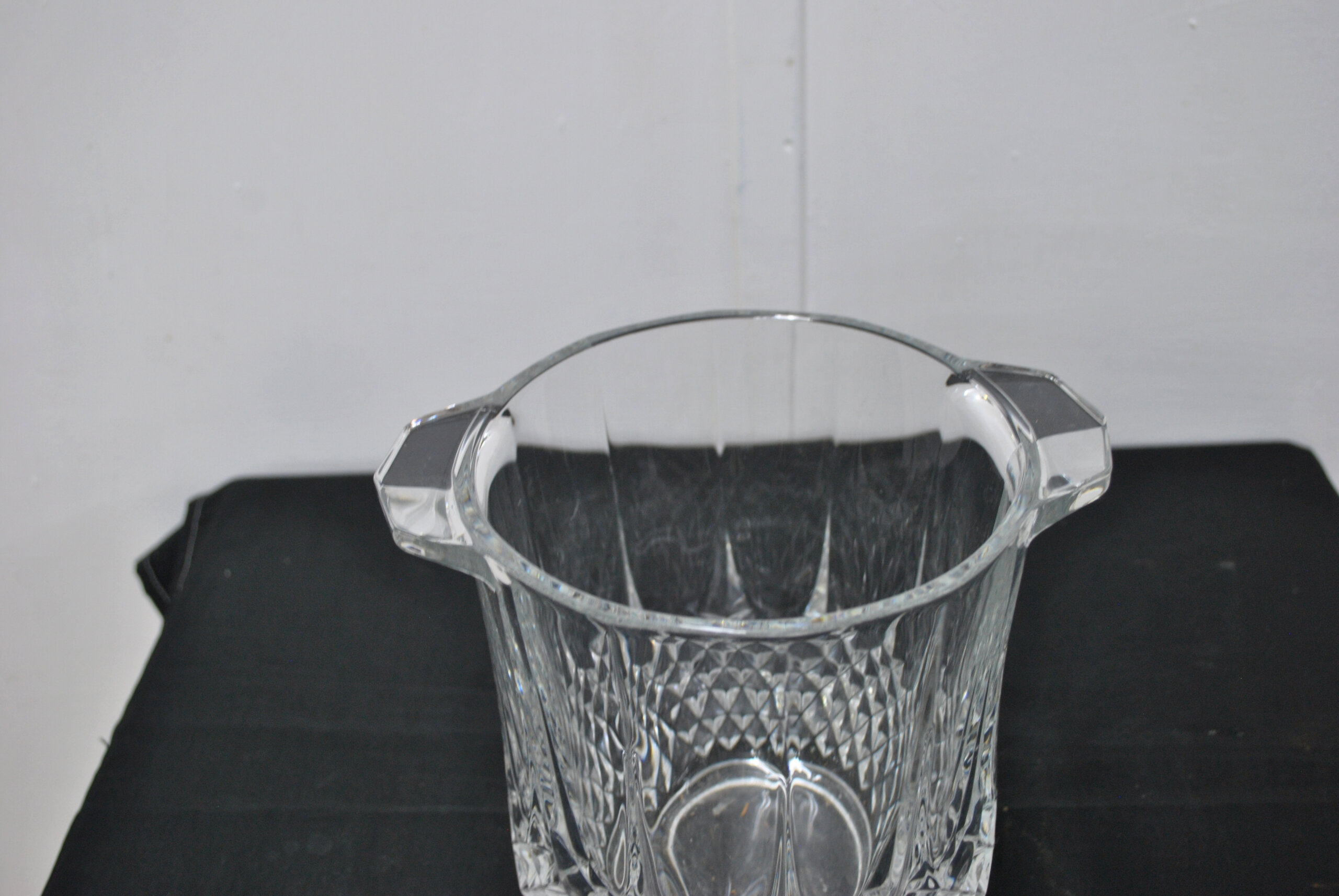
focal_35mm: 39
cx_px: 670
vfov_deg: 34.3
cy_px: 448
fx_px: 1452
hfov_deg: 49.5
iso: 400
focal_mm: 26
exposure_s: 1/20
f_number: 4.2
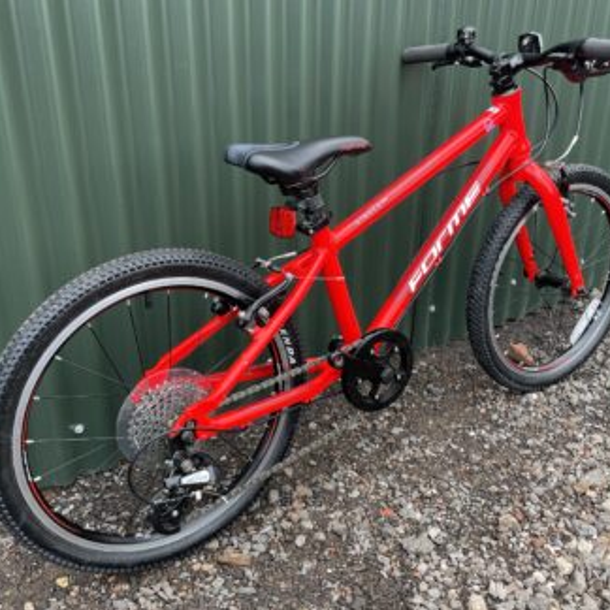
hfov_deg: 48.4
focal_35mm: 34
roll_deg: -0.6
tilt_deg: -21.4
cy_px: 294
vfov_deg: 48.4
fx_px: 678
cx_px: 299
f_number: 1.6
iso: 32
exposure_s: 1/367
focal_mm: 4.2
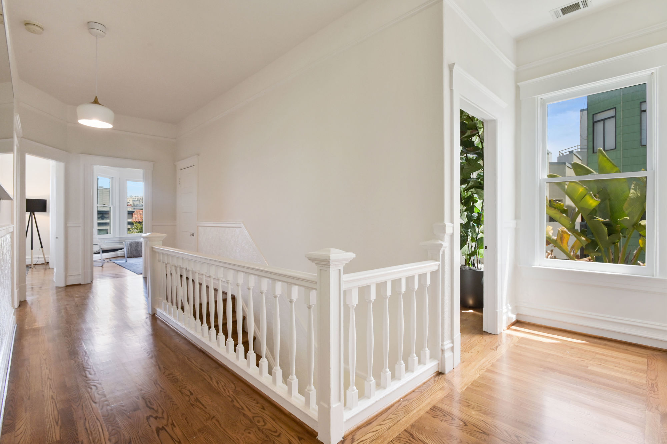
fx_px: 315
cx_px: 334
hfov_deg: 93.3
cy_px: 222
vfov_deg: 70.4
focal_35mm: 17
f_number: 11
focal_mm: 17
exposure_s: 1/40
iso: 400
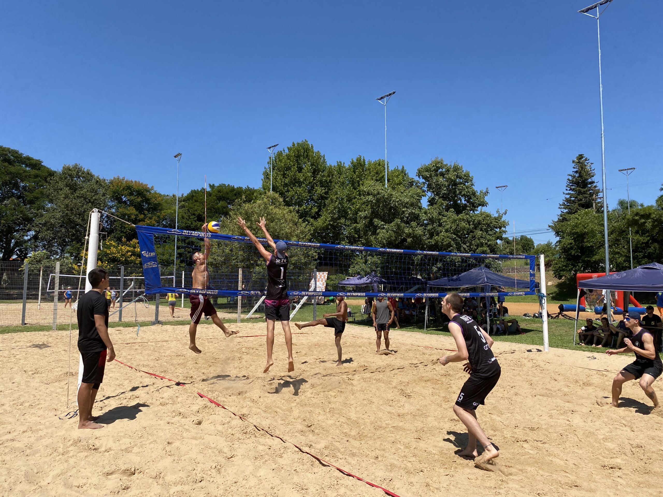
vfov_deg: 53.1
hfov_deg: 67.3
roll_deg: -0.9
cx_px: 332
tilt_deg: +4.3
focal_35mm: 26
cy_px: 248
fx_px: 498
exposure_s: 1/3610
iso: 32
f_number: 1.8
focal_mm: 4.25
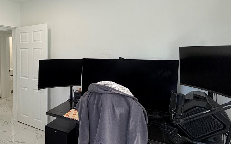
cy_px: 65
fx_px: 170
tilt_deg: -3.6
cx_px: 23
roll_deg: -0.2
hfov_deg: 58.5
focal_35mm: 27
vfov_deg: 46.0
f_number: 2.2
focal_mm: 2.22
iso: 160
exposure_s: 1/120
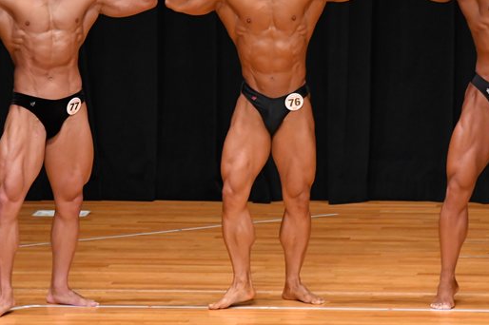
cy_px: 107
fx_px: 5837
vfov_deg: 3.2
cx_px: 139
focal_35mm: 430
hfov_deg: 4.8
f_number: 5.6
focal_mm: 190
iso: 4000
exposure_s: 1/400
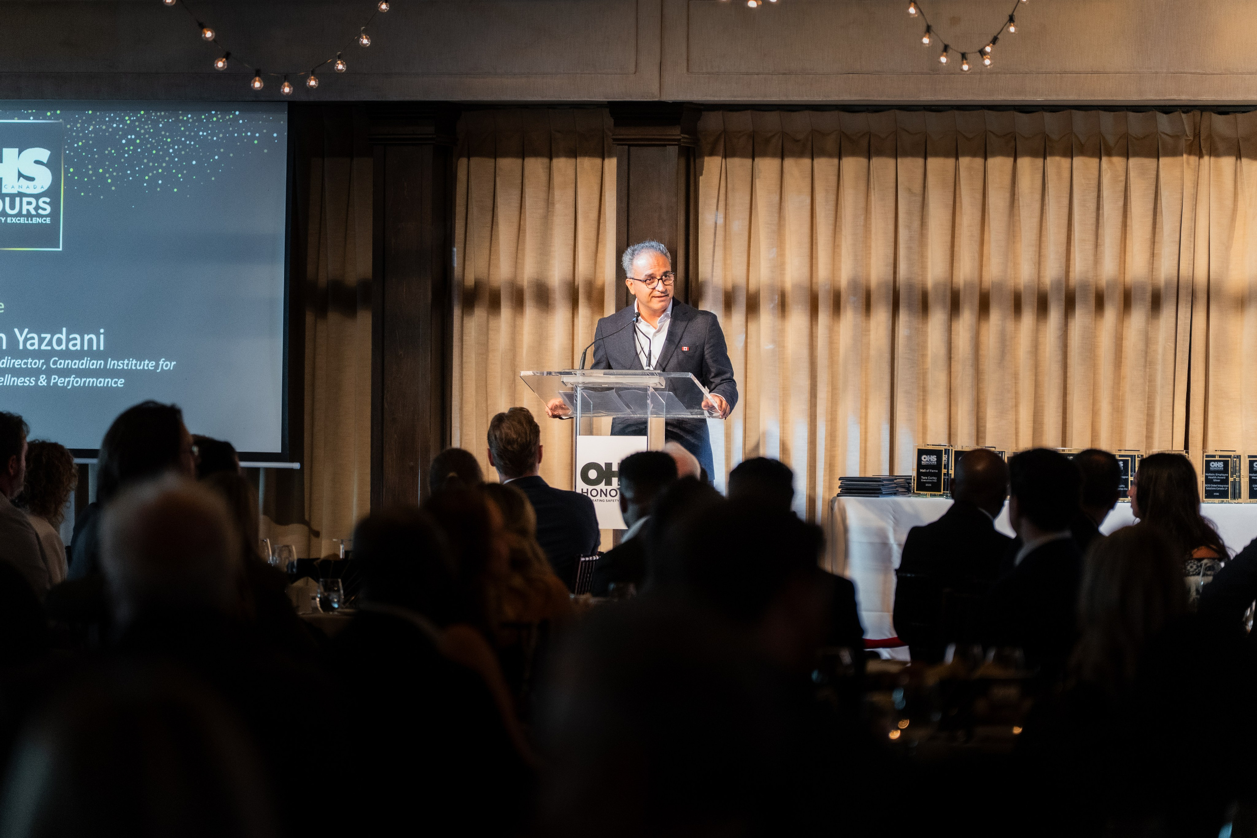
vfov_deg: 8.3
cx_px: 610
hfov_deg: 12.4
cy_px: 390
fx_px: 5785
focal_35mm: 166
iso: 5000
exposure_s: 1/200
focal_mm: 150
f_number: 2.8
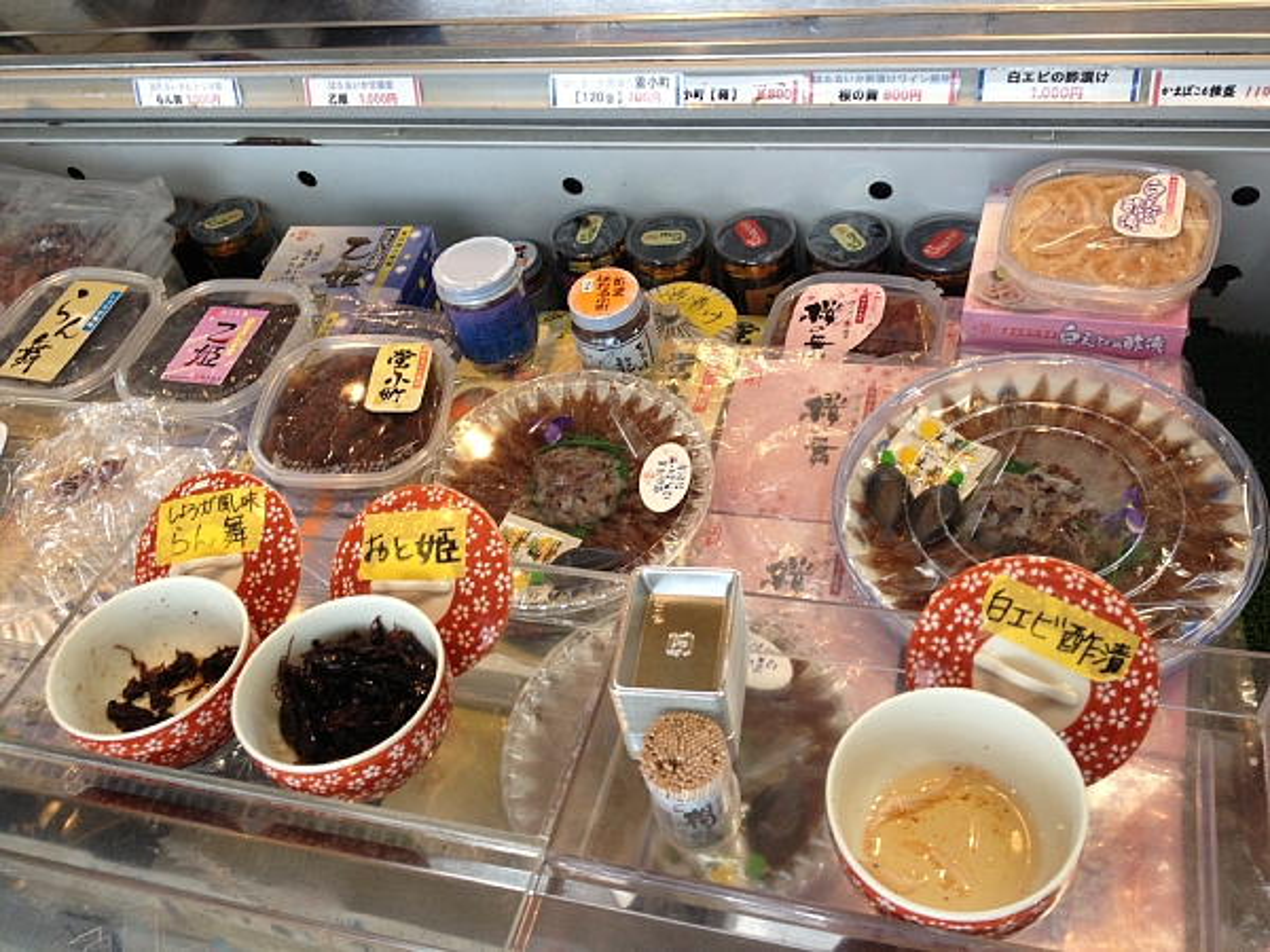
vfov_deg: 40.7
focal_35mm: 35
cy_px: 476
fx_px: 1284
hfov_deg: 52.6
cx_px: 635
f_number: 2.4
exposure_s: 1/30
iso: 64
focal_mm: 4.28
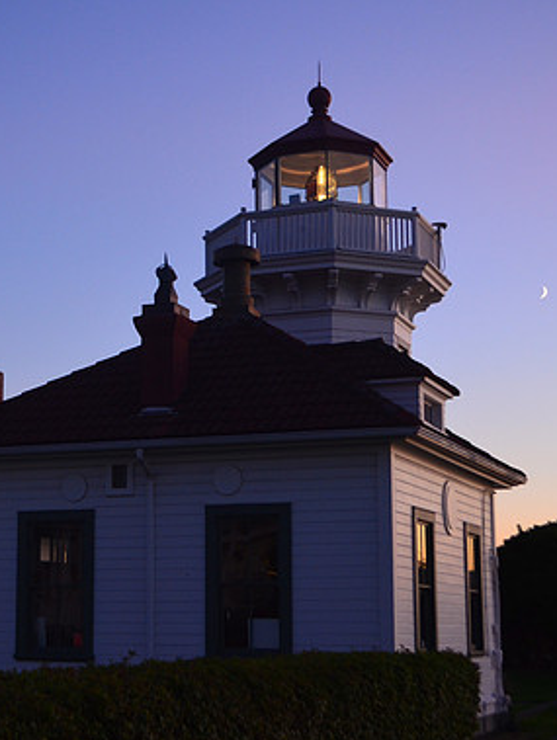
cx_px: 150
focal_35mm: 66
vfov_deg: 29.4
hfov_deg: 22.1
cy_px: 373
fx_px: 1414
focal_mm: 30
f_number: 4.5
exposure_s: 1/60
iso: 720
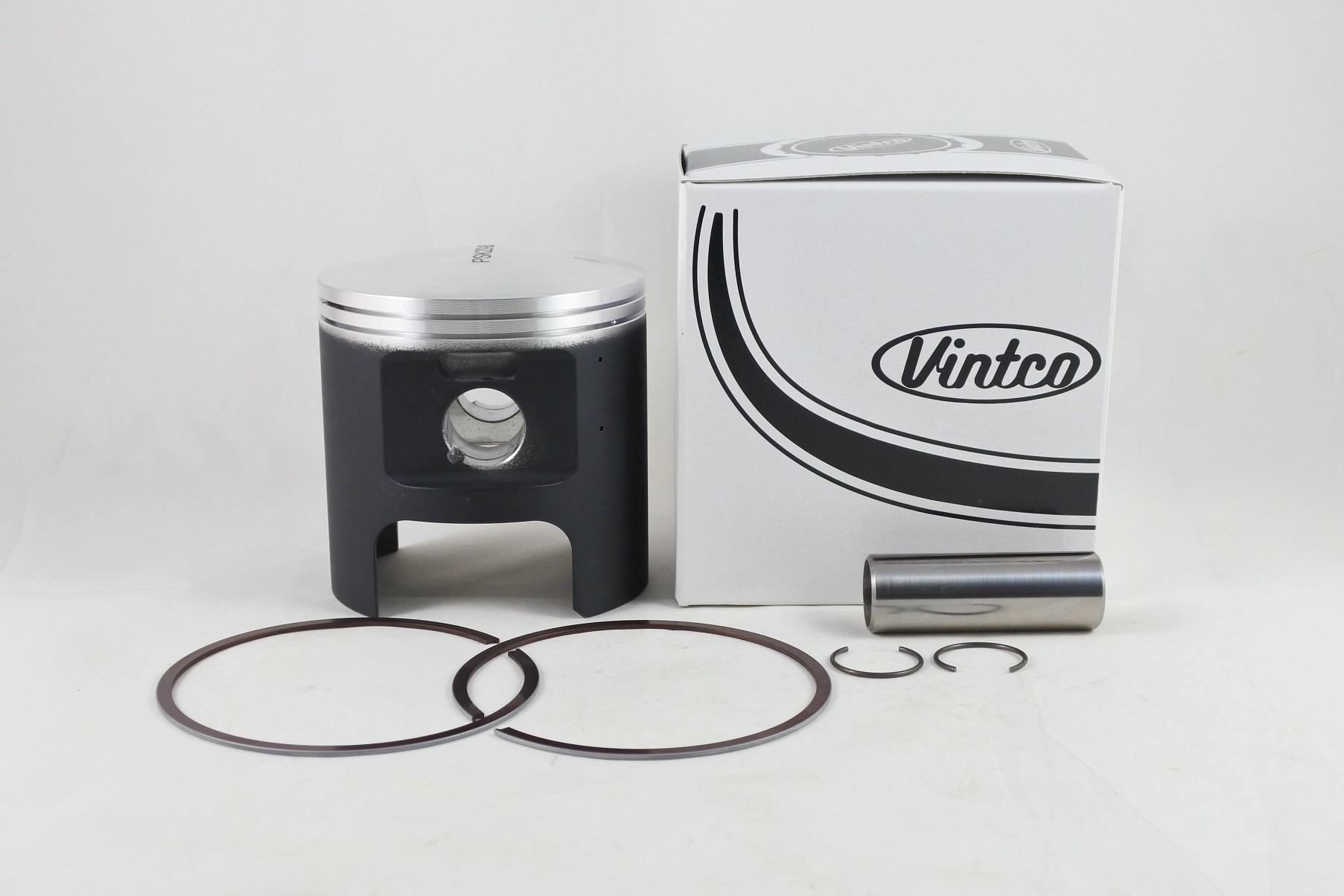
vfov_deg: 35.1
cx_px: 672
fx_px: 1419
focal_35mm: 38
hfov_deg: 50.7
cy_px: 448
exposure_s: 1/125
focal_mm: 14.3
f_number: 4
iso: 500
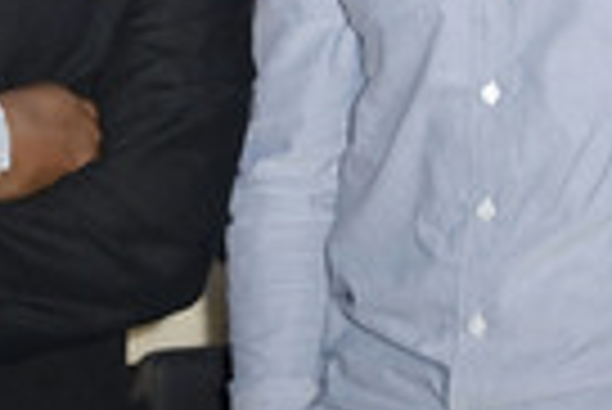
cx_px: 205
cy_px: -77
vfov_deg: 5.9
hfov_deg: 8.9
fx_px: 3948
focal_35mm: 232
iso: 1000
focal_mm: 70
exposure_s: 1/200
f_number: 5.6
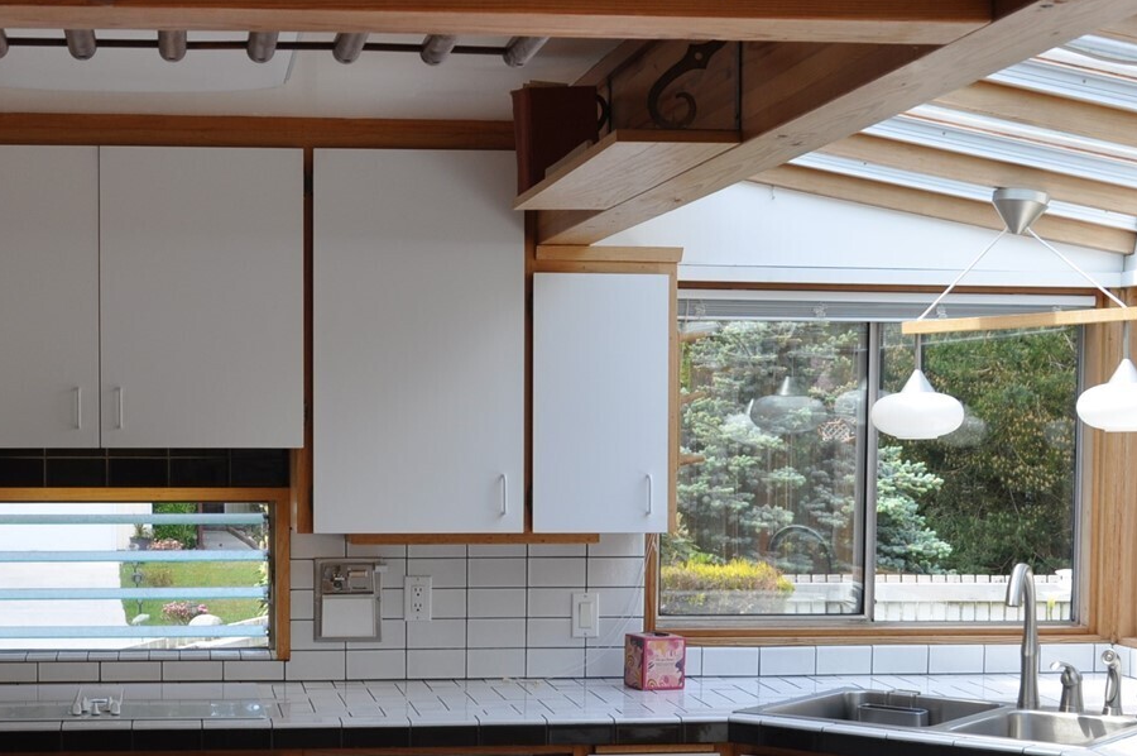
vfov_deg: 19.9
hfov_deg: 29.5
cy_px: 479
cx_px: 395
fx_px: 2145
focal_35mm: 68
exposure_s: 1/50
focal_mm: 24
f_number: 7.1
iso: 200
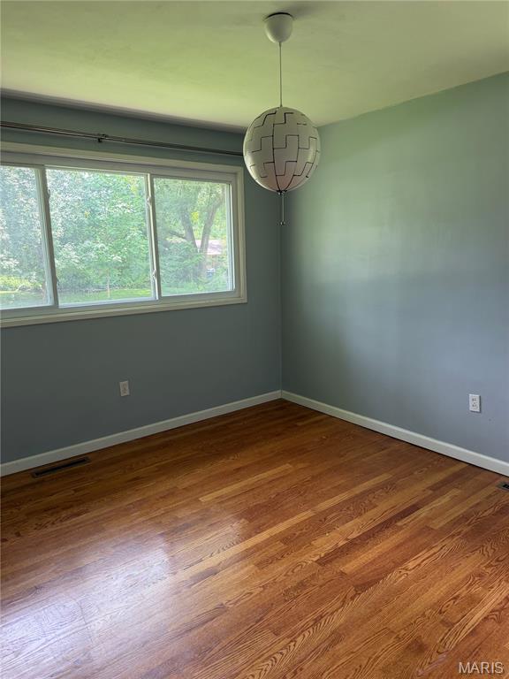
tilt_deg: -9.5
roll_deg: +0.7
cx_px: 254
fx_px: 471
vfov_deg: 71.6
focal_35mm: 24
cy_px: 340
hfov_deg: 56.8
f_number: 1.78
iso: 125
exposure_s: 1/121
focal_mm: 6.76
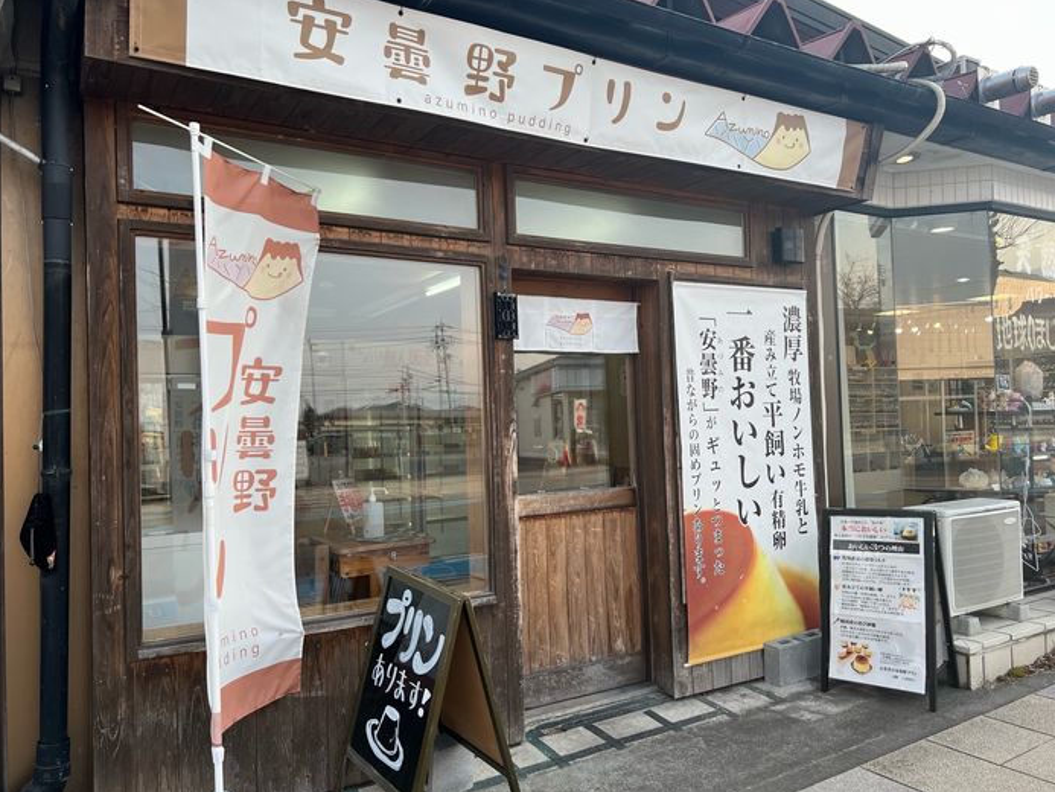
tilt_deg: +0.6
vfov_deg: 51.4
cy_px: 405
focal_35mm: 27
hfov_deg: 65.3
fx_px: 823
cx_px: 531
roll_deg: +2.1
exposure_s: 1/572
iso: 50
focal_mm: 5.7
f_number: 1.5
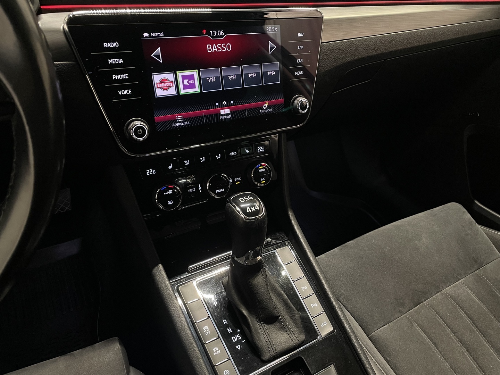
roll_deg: -8.1
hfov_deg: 67.3
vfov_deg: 53.1
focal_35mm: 26
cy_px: 188
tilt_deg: -38.2
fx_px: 376
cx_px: 250
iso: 400
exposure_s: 1/34
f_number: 1.6
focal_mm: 4.2
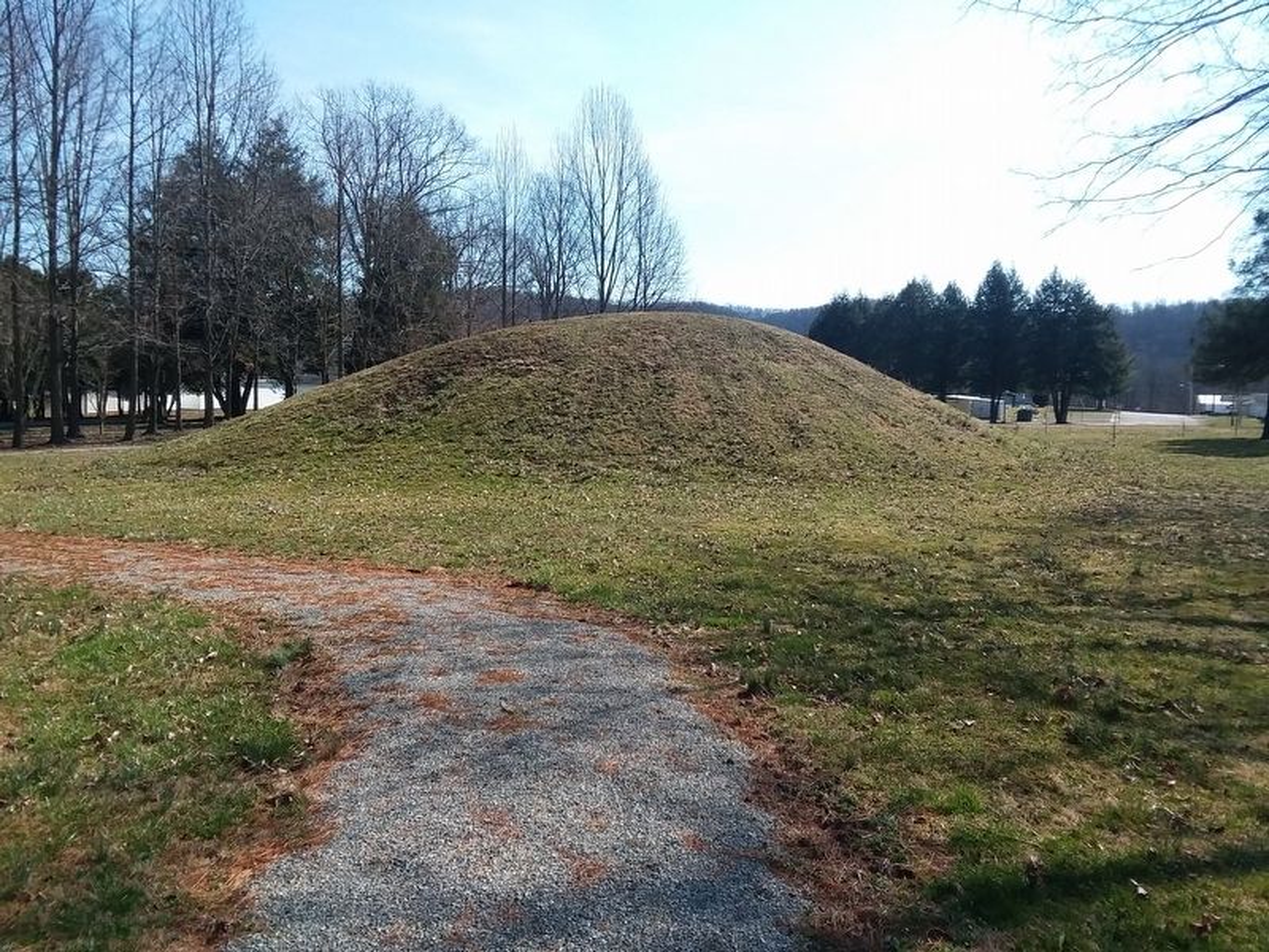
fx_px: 1063
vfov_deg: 48.2
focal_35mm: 29
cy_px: 476
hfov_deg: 61.7
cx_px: 634
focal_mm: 2.47
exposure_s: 1/1199
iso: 40
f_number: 1.9
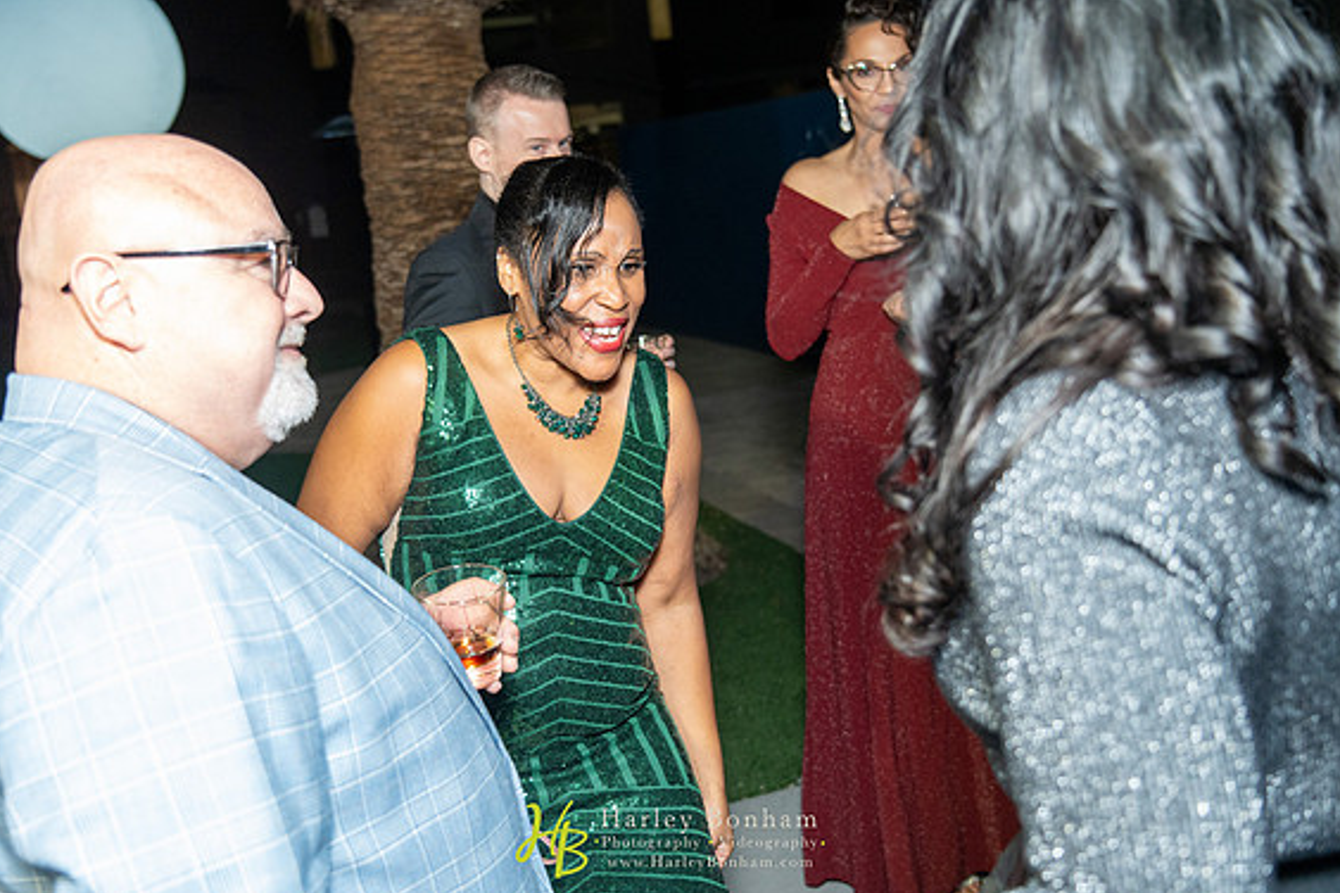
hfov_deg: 53.1
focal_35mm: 36
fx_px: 1340
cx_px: 670
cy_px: 457
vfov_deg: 36.9
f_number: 4
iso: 3200
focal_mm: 35
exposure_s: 1/200
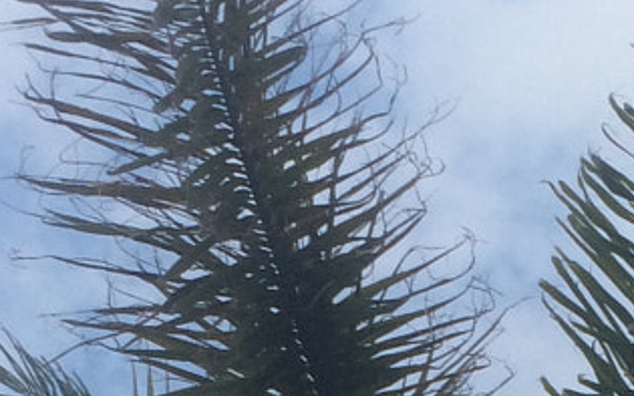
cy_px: 931
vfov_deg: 7.8
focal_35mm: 156
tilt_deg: +74.7
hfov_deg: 13.2
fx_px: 2696
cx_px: 630
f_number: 2.2
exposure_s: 1/122
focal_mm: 4.15
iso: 32
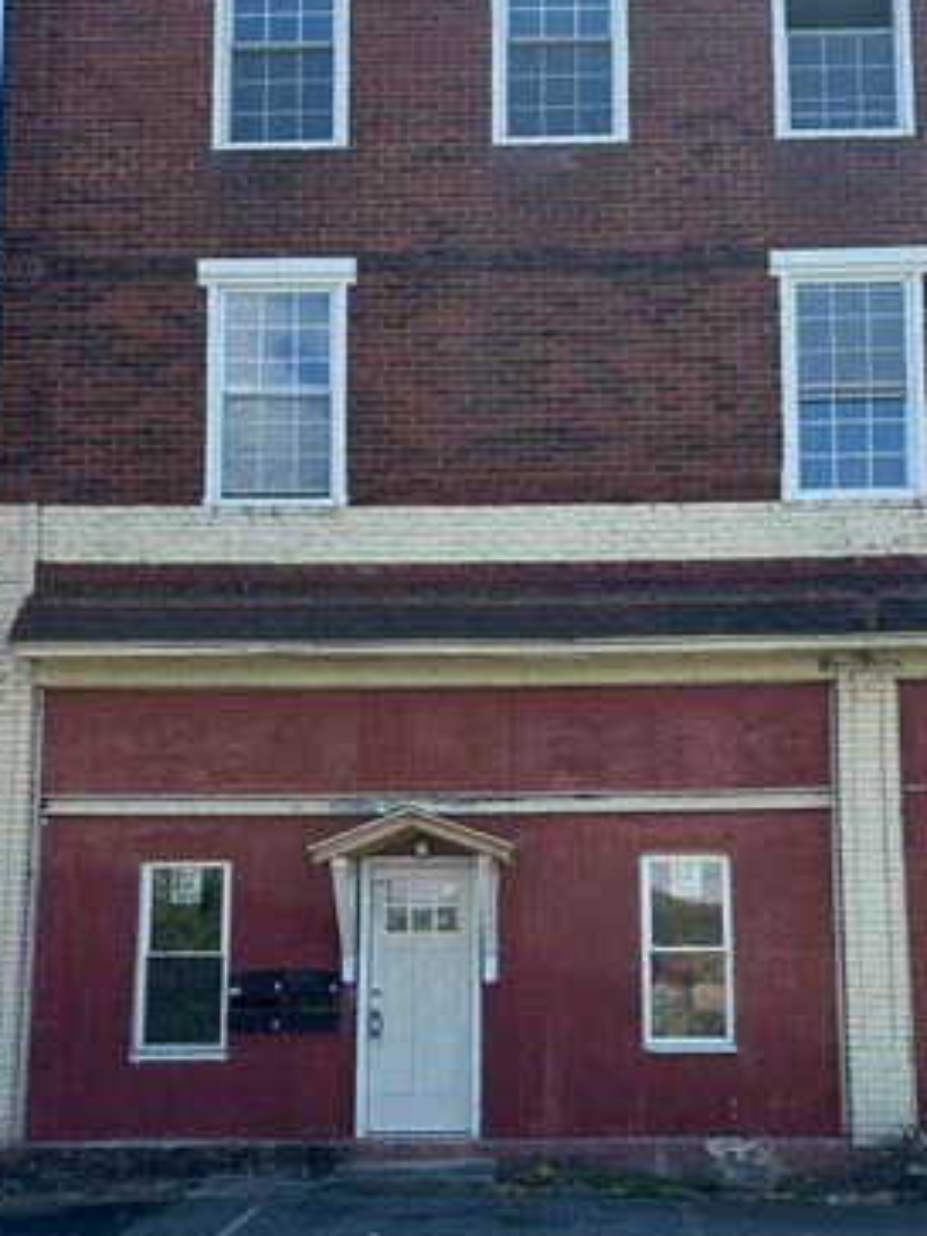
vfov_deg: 42.7
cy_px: 762
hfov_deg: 32.8
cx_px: 553
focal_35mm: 44
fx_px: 1571
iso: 80
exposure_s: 1/2028
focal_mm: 6.86
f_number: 1.78
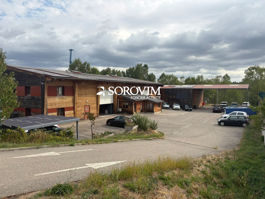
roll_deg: +0.1
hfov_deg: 67.3
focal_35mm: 26
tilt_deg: -2.2
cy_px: 100
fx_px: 199
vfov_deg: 53.1
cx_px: 132
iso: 50
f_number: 1.6
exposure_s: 1/3125
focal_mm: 5.96
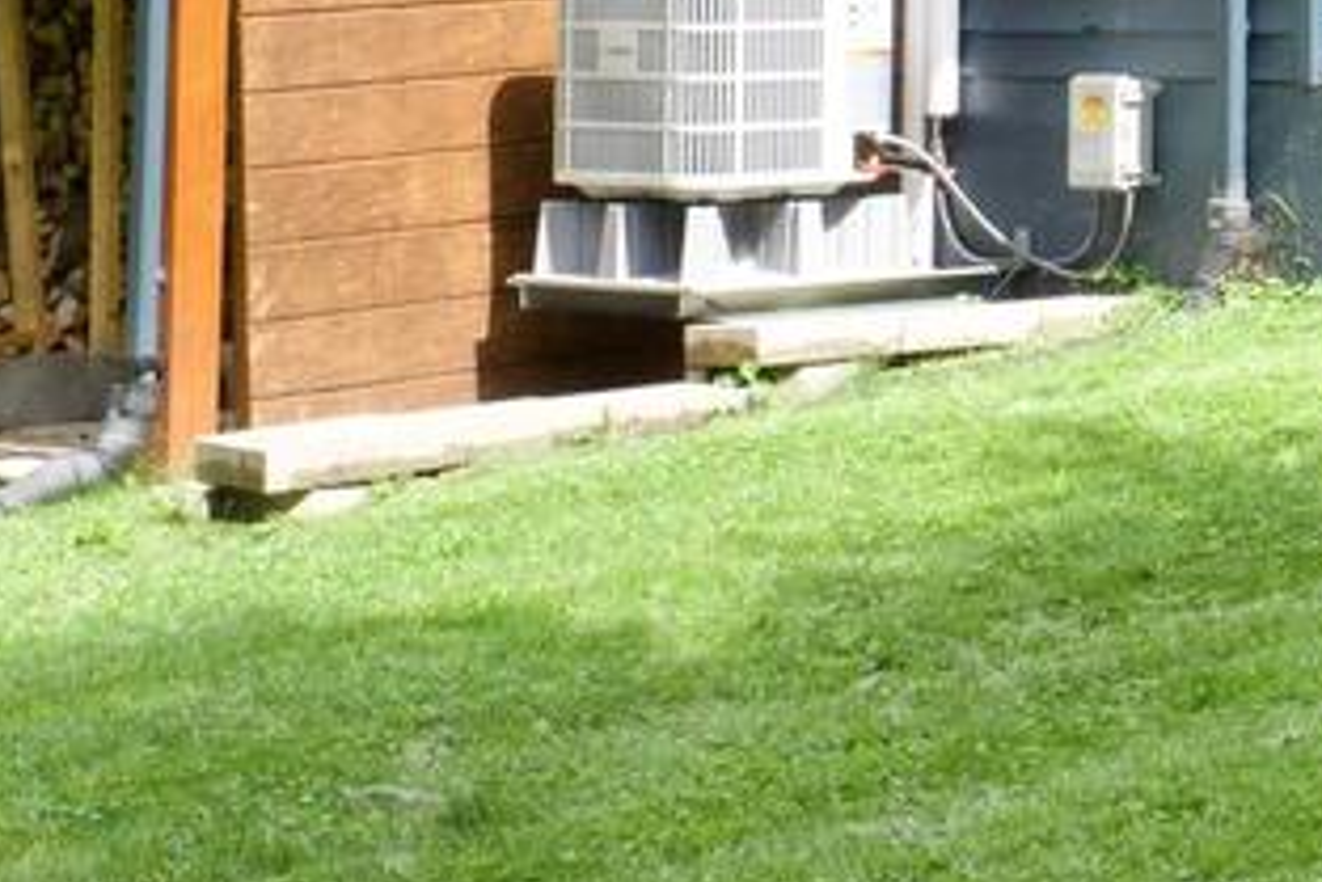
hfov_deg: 13.8
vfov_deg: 9.7
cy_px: -376
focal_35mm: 138
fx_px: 5070
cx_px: 2061
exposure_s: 1/160
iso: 1600
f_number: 16
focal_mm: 30
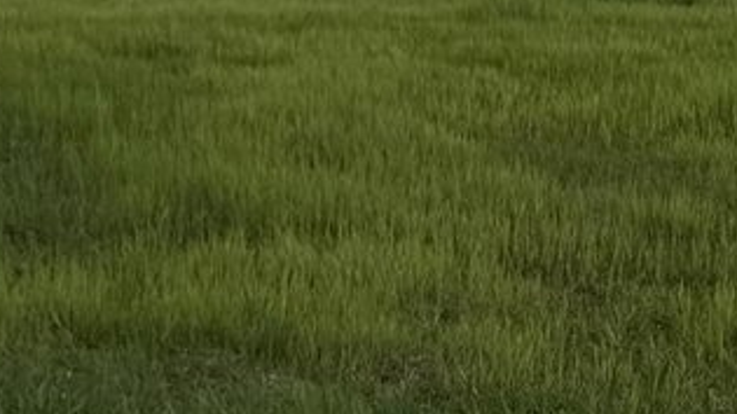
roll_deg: +2.0
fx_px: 2598
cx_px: -896
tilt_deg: +3.1
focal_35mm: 133
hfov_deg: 13.1
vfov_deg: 8.7
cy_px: -325
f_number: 1.78
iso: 80
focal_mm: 6.76
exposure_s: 1/9091
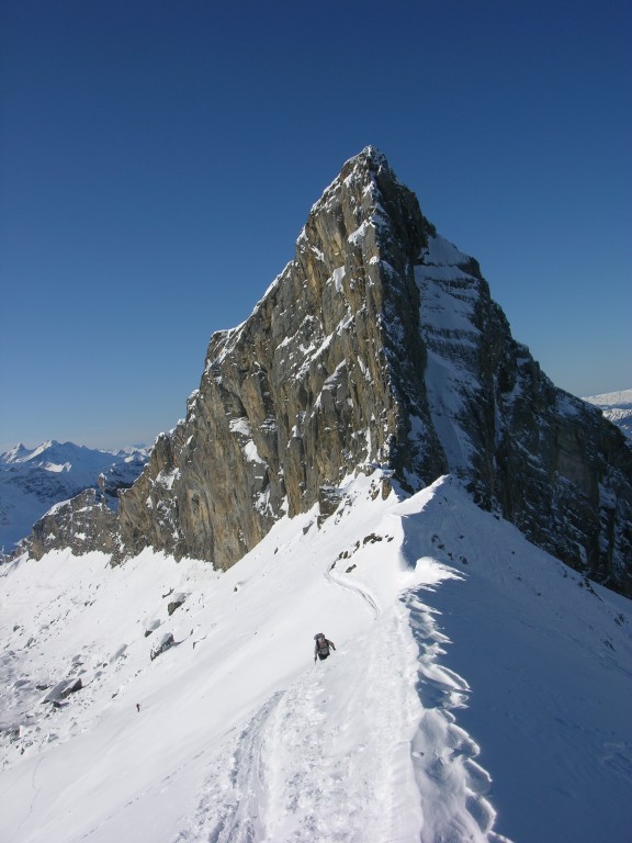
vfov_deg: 52.6
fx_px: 852
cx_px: 316
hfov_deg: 40.7
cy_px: 422
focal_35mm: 35
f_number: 8
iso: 50
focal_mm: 9
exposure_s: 1/352
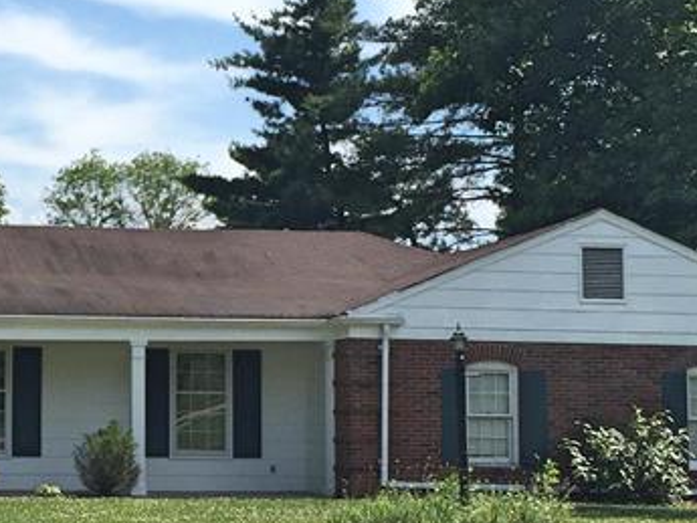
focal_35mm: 86
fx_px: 1732
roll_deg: -1.8
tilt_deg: +4.8
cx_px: -10
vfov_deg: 17.2
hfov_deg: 21.9
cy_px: 329
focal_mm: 4.15
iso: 32
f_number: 2.2
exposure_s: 1/2083
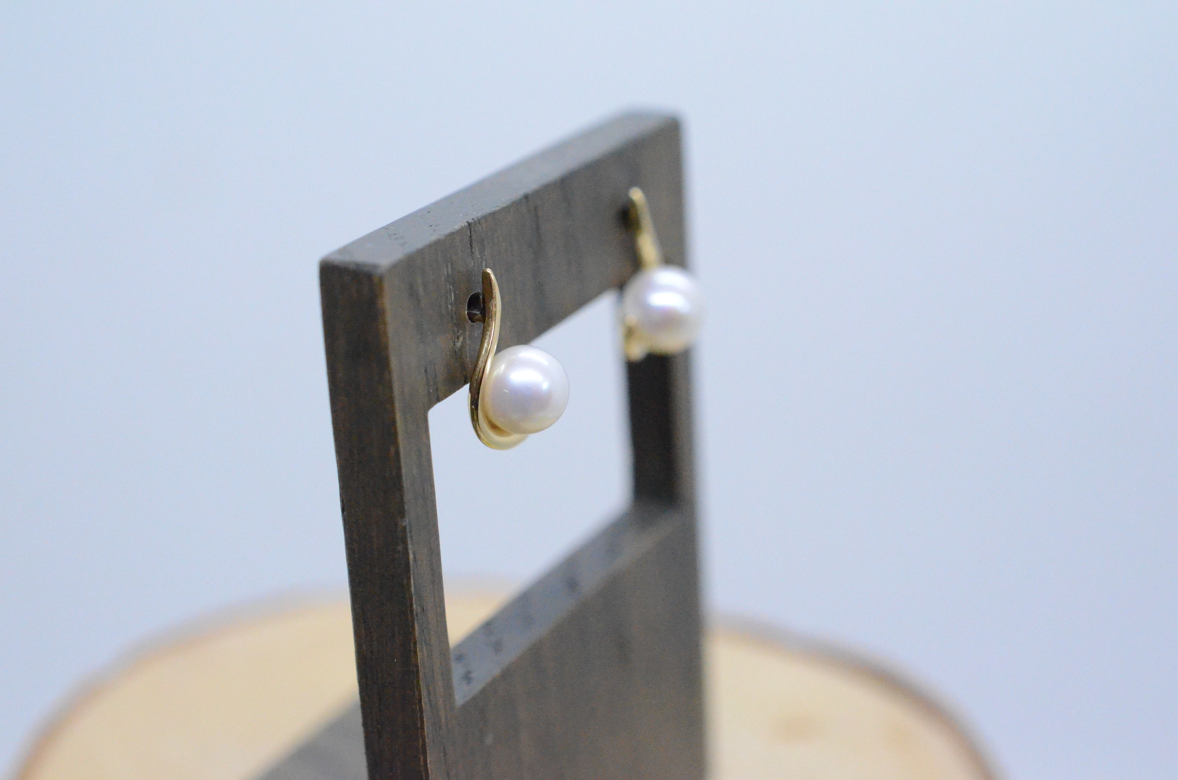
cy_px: 390
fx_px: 1959
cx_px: 589
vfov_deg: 22.5
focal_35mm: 60
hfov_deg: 33.5
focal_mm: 40
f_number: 6.3
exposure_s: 1/2500
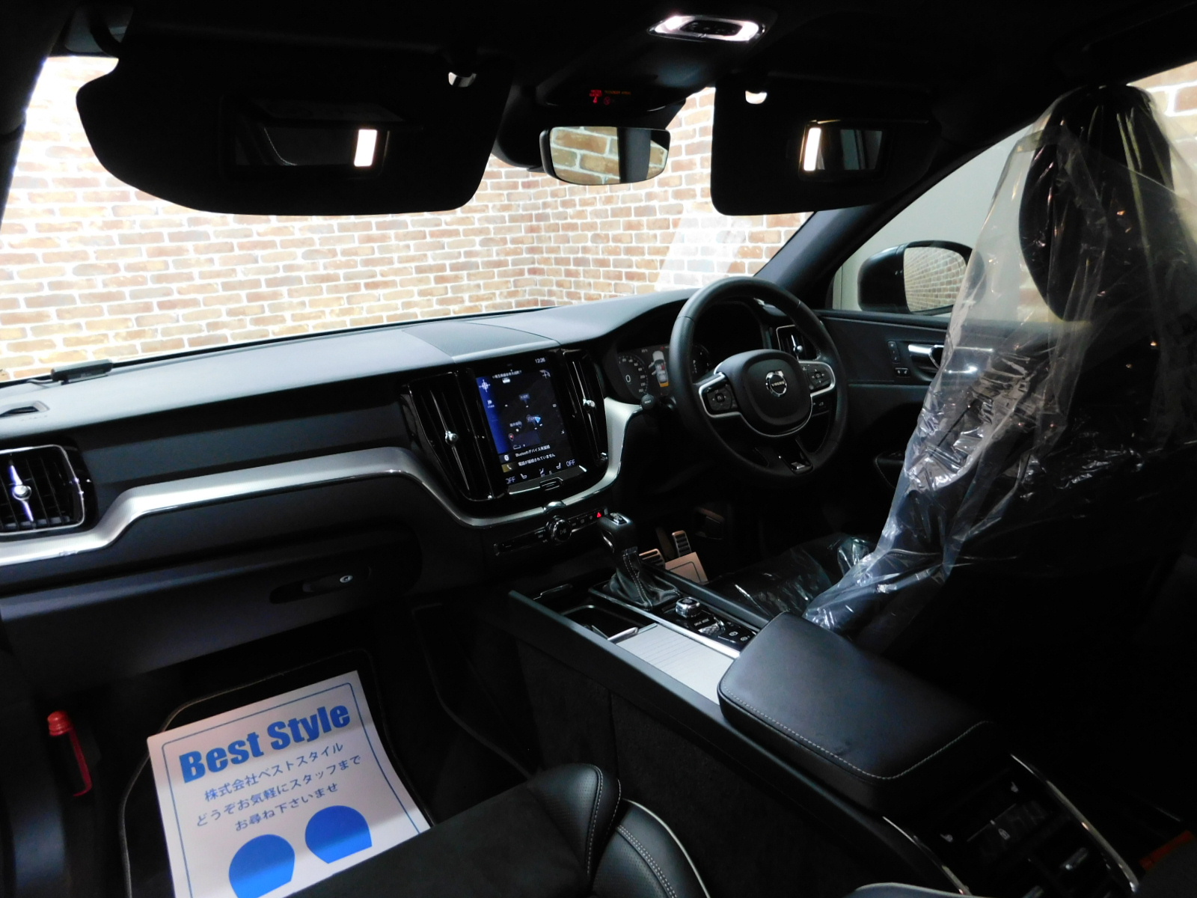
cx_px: 598
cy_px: 449
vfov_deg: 58.9
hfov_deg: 73.9
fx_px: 795
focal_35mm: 23
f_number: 3
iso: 400
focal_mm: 4
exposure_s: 1/25
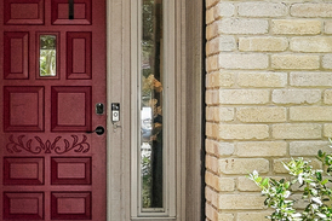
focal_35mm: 133
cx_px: 161
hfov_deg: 15.4
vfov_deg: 10.3
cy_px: 94
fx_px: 1227
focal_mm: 22.5
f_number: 8
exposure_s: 1/30
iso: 100
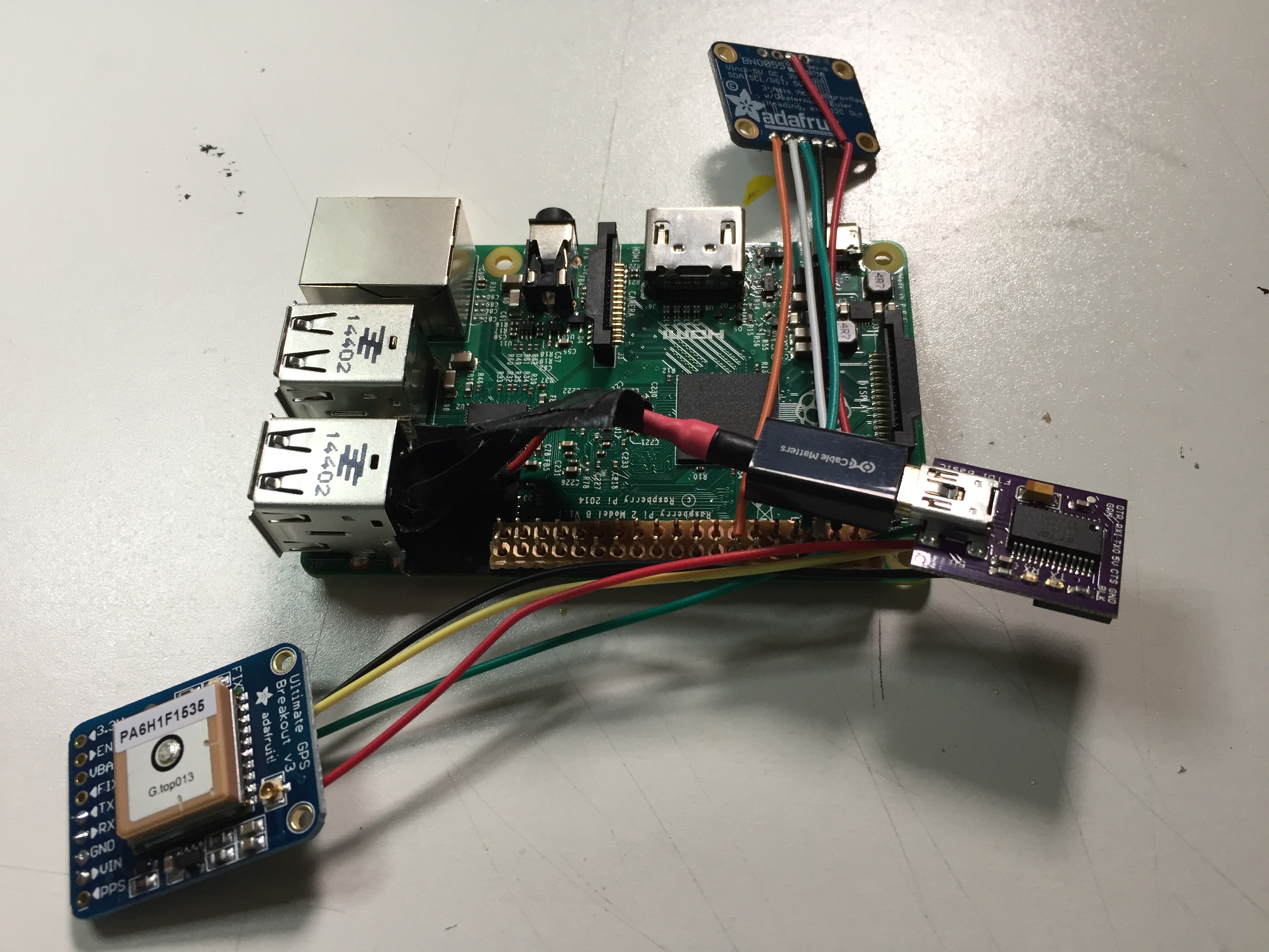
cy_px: 476
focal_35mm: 29
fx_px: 1063
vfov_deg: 48.2
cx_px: 634
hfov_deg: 61.7
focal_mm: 4.15
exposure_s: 1/40
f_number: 2.2
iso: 32
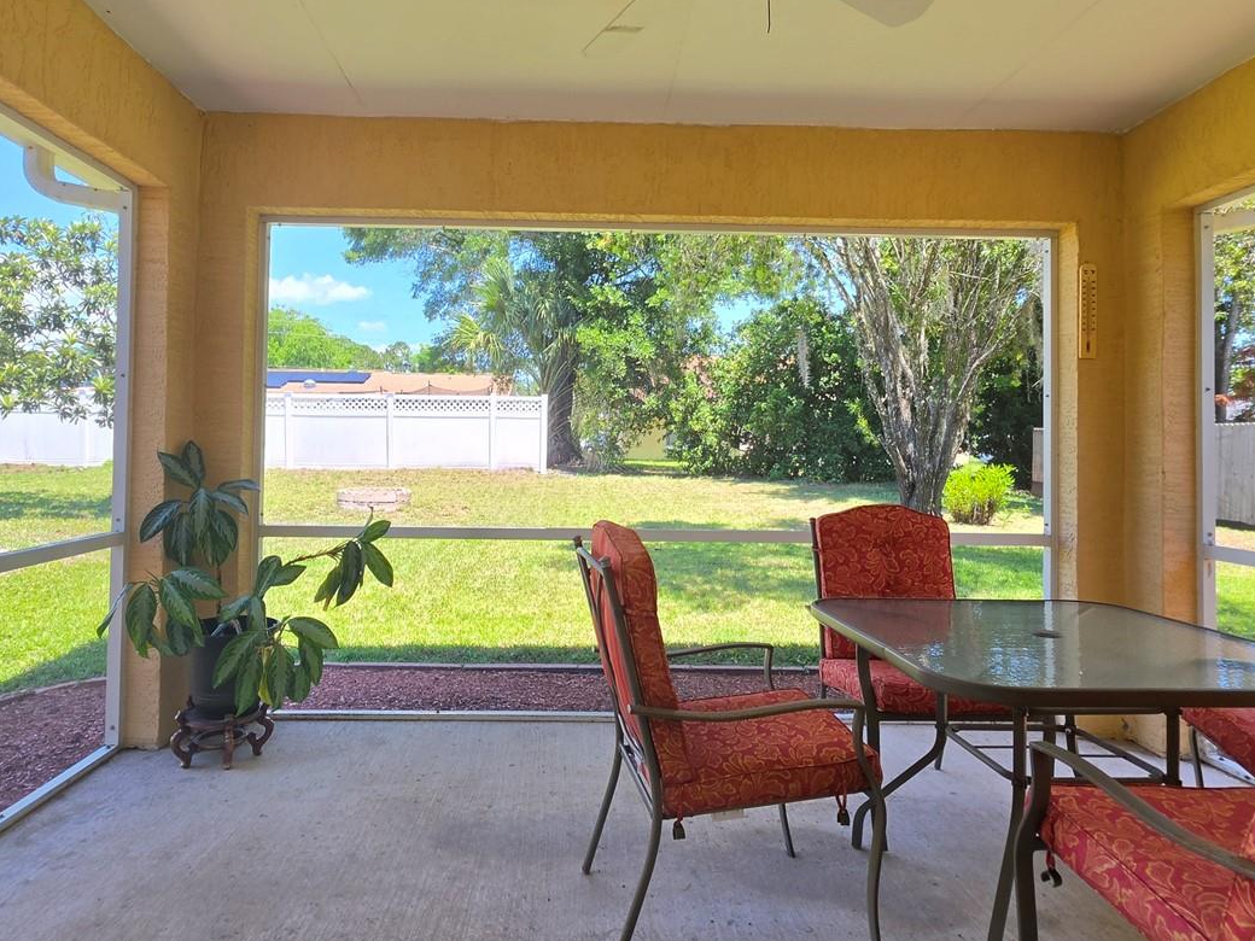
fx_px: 725
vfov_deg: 65.8
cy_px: 426
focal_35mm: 20
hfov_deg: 81.6
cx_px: 577
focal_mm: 2.2
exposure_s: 1/120
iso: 20
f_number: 1.9
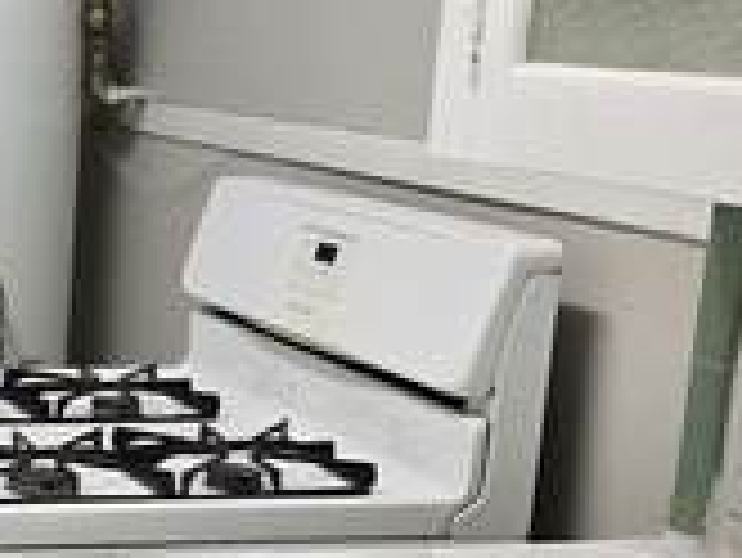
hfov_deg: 19.5
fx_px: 1909
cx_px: -337
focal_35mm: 89
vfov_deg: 16.4
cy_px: 495
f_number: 1.8
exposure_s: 1/120
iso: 320
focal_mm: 5.4
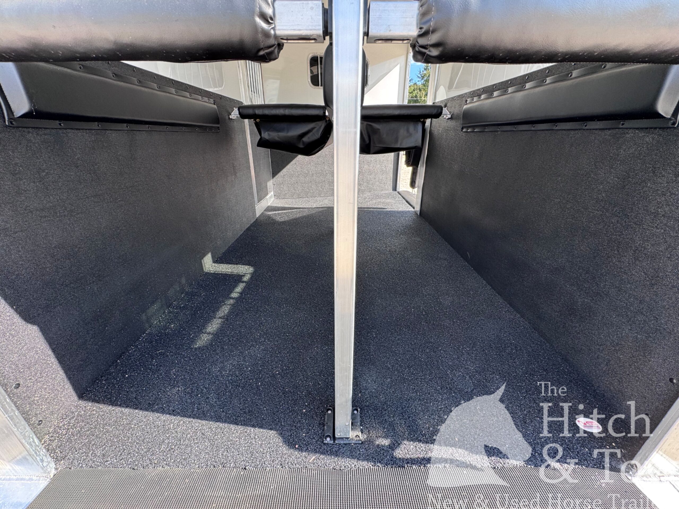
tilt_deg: -23.3
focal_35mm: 14
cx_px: 340
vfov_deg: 85.7
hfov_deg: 102.1
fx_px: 275
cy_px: 254
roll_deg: -0.3
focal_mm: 2.22
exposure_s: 1/137
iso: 40
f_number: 2.2
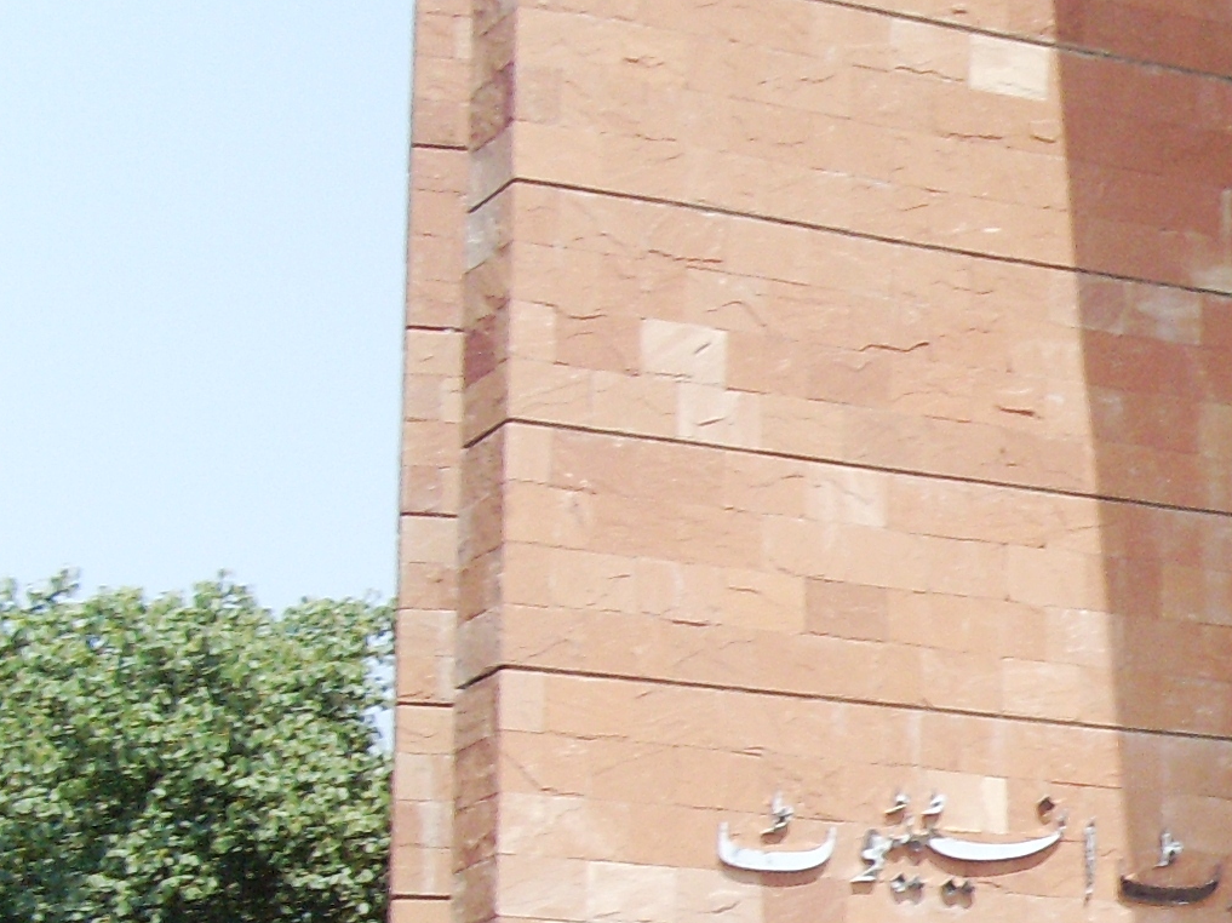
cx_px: 1844
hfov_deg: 15.0
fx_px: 4341
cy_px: 922
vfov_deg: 12.0
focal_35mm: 122
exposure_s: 1/125
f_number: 7.7
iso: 80
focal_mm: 6.3
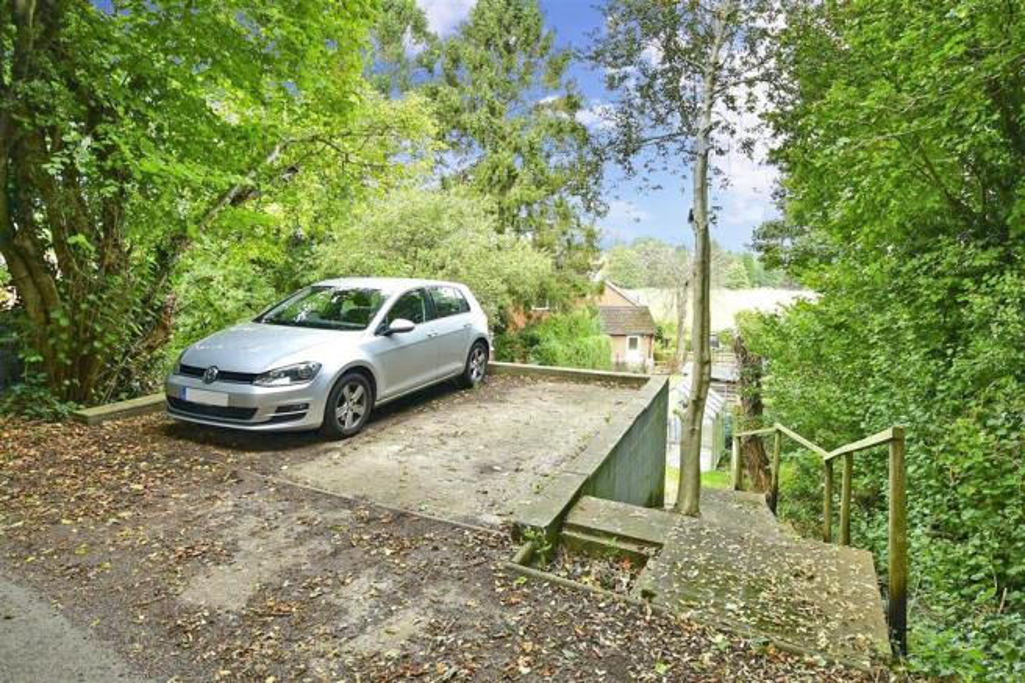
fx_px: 427
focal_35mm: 15
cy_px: 342
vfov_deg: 77.3
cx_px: 512
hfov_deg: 100.4
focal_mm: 10
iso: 160
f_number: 8
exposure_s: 1/25
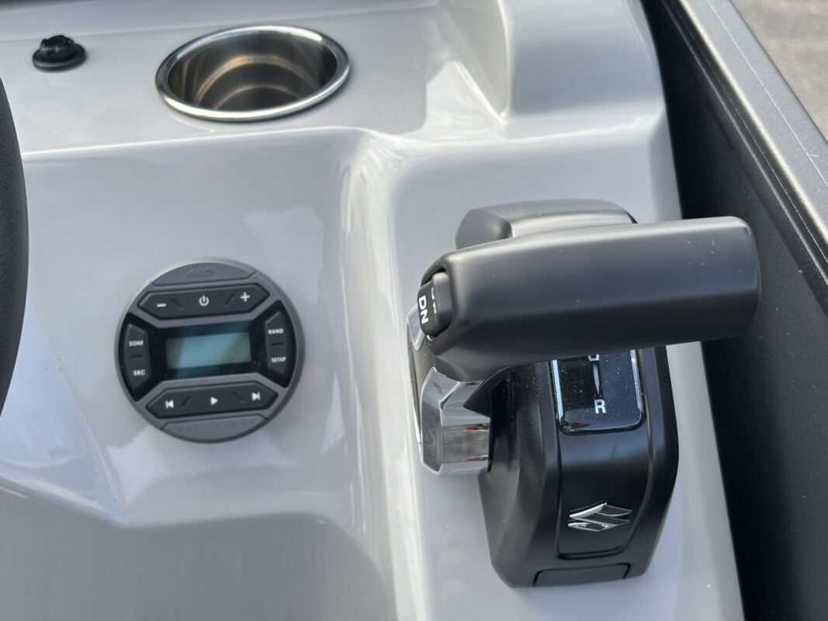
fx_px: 1244
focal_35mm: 52
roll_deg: -0.4
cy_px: 310
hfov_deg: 36.8
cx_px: 414
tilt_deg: -39.8
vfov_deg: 28.0
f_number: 1.6
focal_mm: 5.96
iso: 32
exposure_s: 1/597
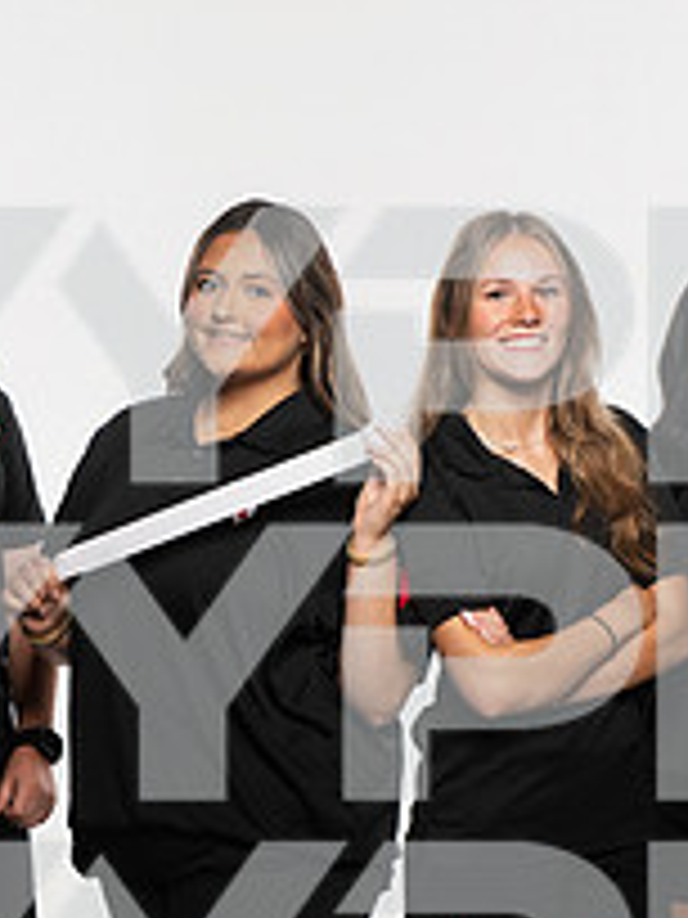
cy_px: 666
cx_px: 292
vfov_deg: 19.2
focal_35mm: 102
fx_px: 2703
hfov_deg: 14.5
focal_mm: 48
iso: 500
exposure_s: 1/200
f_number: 6.3
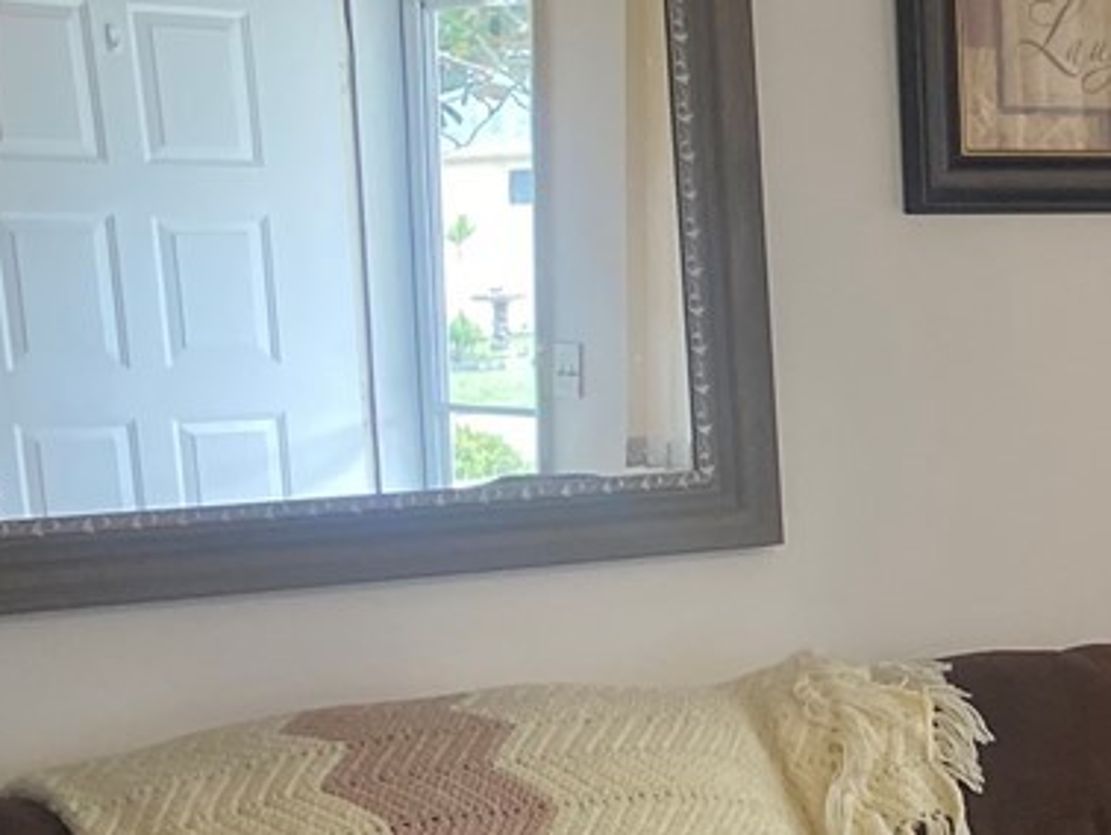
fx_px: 3533
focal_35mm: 110
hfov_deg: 14.6
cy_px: 612
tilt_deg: -8.8
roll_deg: +1.3
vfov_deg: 13.4
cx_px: 2243
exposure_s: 1/120
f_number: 1.8
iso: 100
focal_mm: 4.25
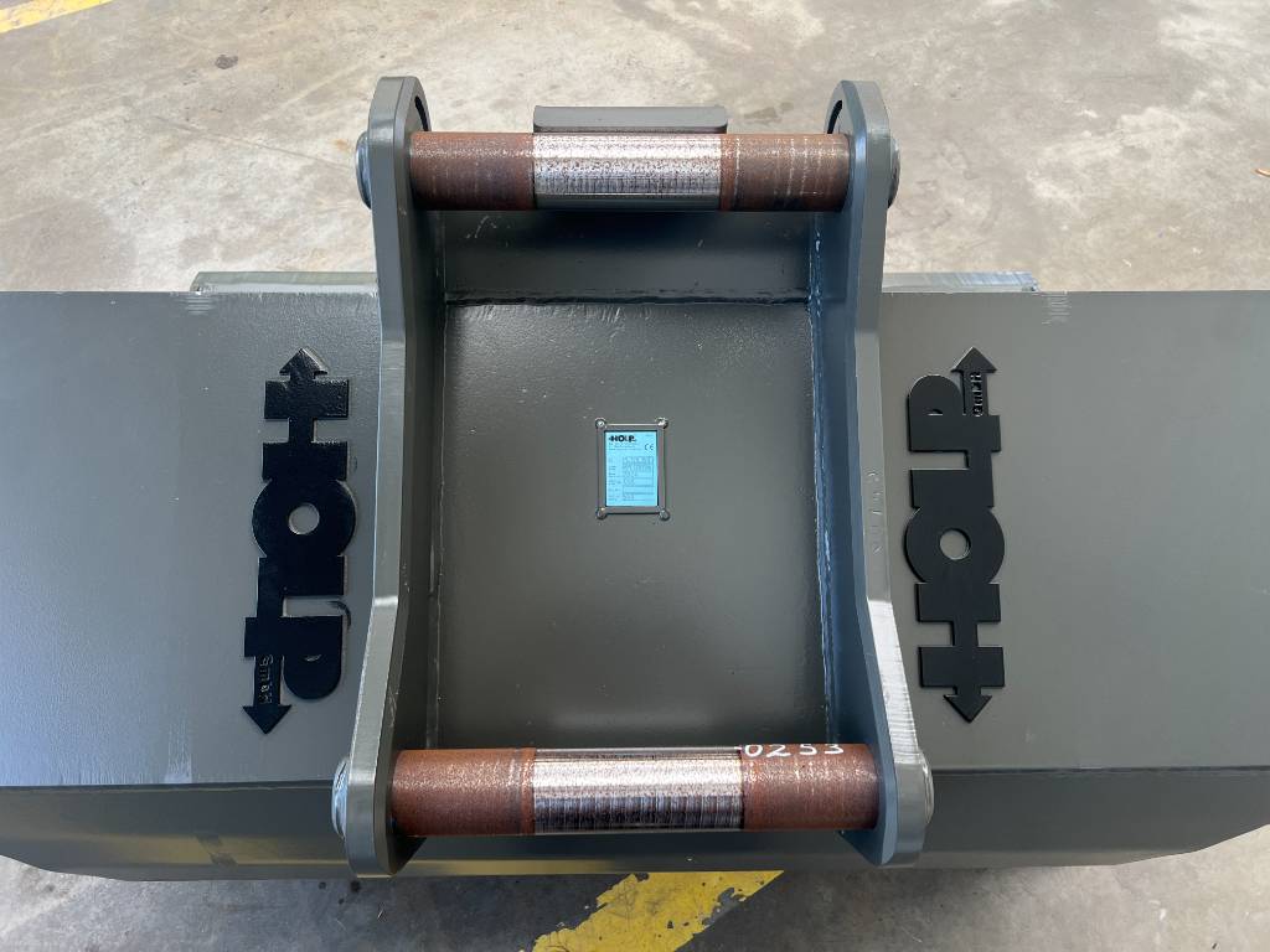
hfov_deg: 67.3
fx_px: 954
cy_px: 476
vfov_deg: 53.1
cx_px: 635
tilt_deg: -55.5
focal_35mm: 26
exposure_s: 1/121
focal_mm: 5.7
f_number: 1.5
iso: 50
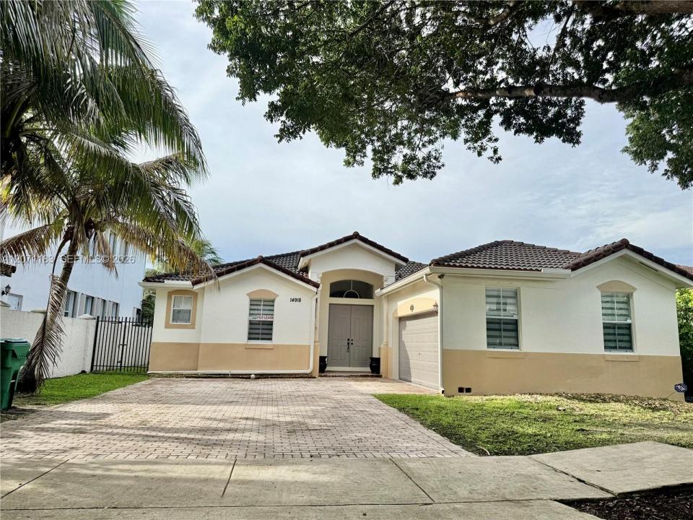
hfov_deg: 71.6
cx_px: 346
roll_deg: -1.0
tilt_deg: +9.3
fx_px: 480
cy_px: 260
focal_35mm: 24
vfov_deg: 56.8
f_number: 1.78
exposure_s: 1/4975
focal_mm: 6.76
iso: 80
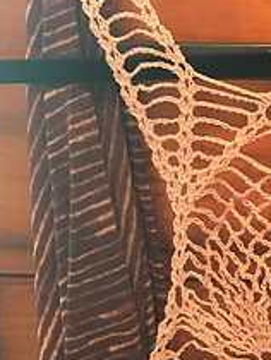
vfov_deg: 28.1
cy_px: 190
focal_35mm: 69
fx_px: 719
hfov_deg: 20.6
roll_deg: +0.5
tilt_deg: -17.0
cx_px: 279
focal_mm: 4.15
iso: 250
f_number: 2.2
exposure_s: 1/15
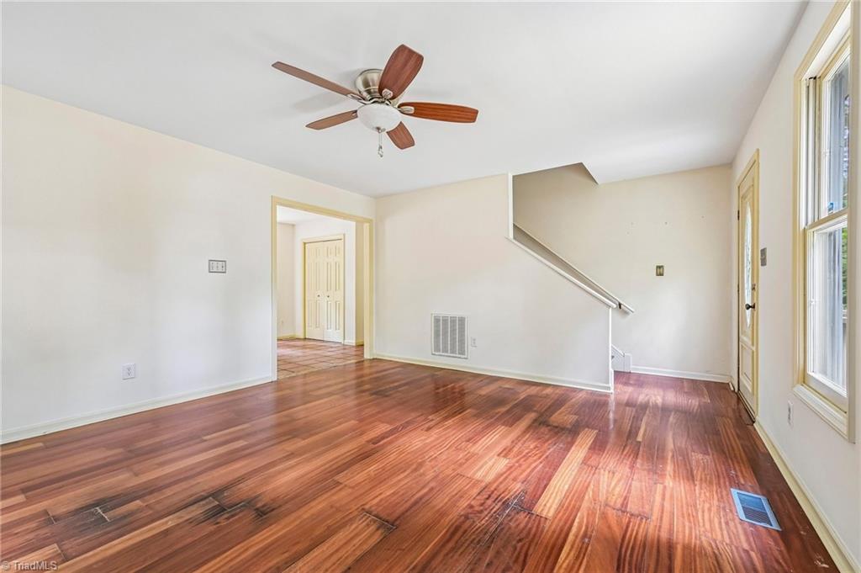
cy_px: 286
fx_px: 335
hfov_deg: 104.3
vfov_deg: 81.1
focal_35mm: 14
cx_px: 430
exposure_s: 1/3.33
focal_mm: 14
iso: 400
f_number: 8
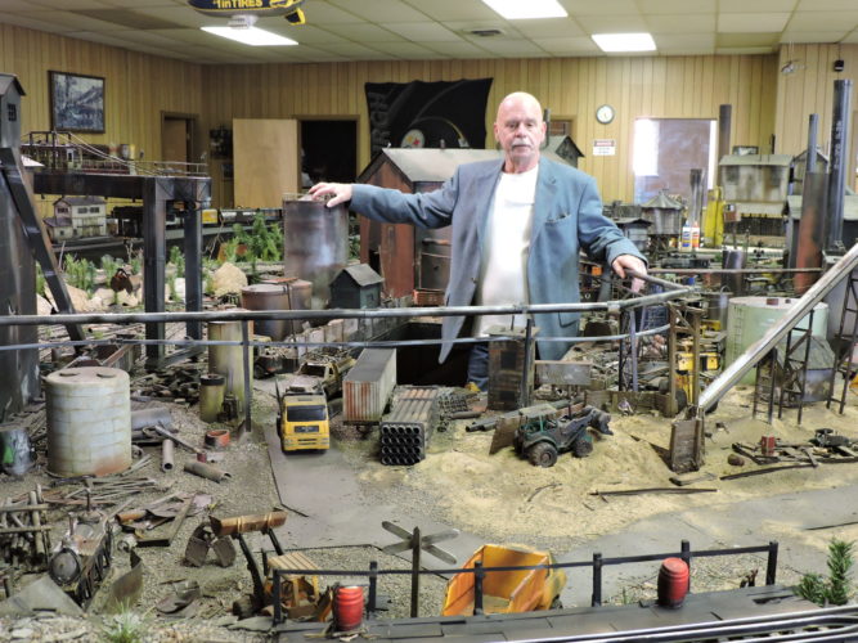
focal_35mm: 40
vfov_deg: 35.9
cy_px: 322
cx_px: 429
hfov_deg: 46.8
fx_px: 991
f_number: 3.3
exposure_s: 1/13
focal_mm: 7.1
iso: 400
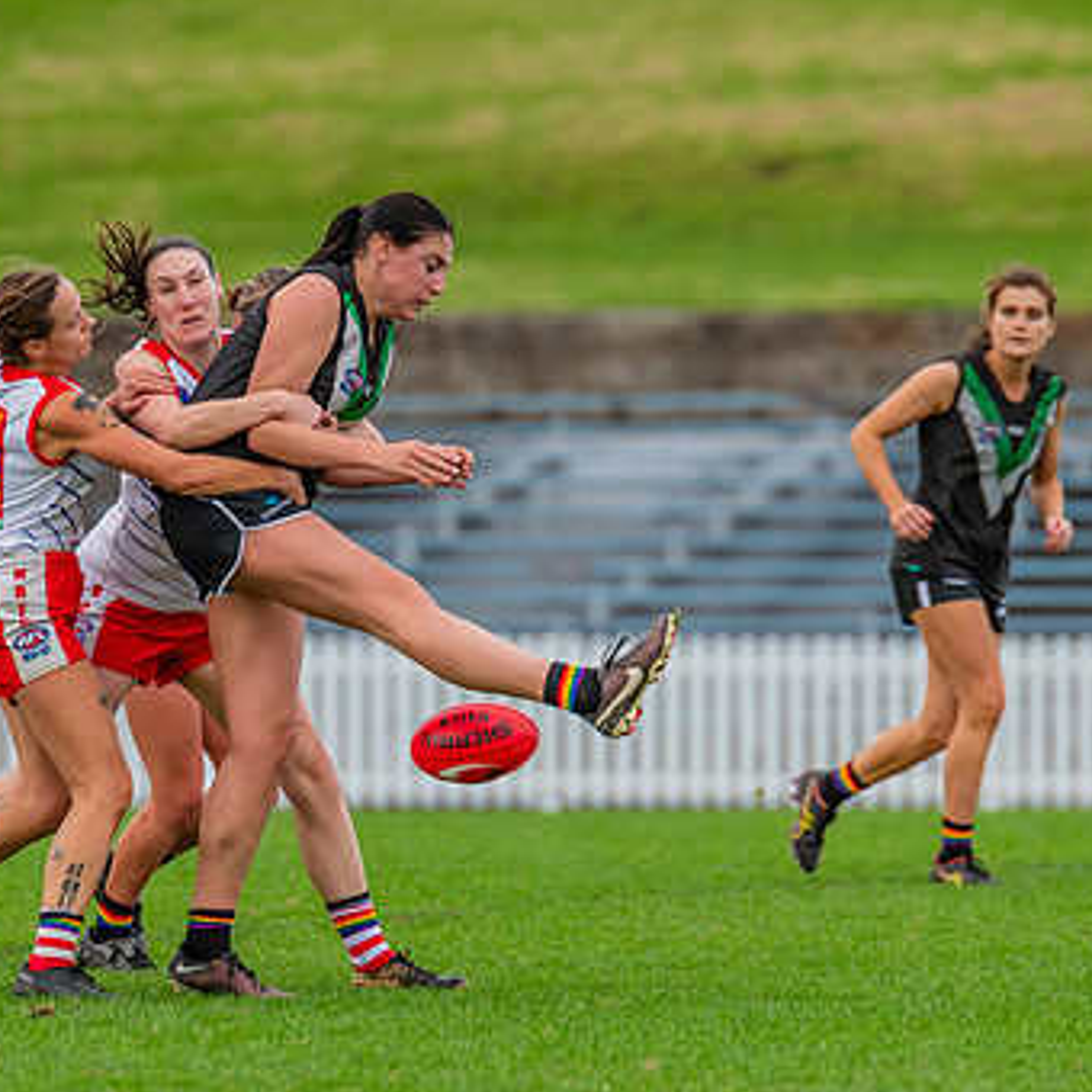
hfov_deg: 2.5
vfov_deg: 2.5
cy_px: 639
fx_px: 25197
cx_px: 408
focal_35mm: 706
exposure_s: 1/1000
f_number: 5.6
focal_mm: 420
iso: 800
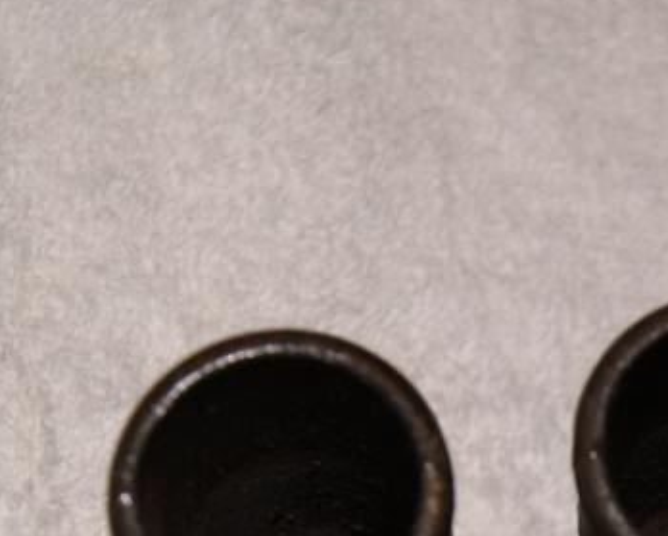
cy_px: 724
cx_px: 654
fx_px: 2572
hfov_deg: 14.6
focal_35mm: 130
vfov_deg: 11.5
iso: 400
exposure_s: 1/80
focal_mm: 28
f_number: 5.6
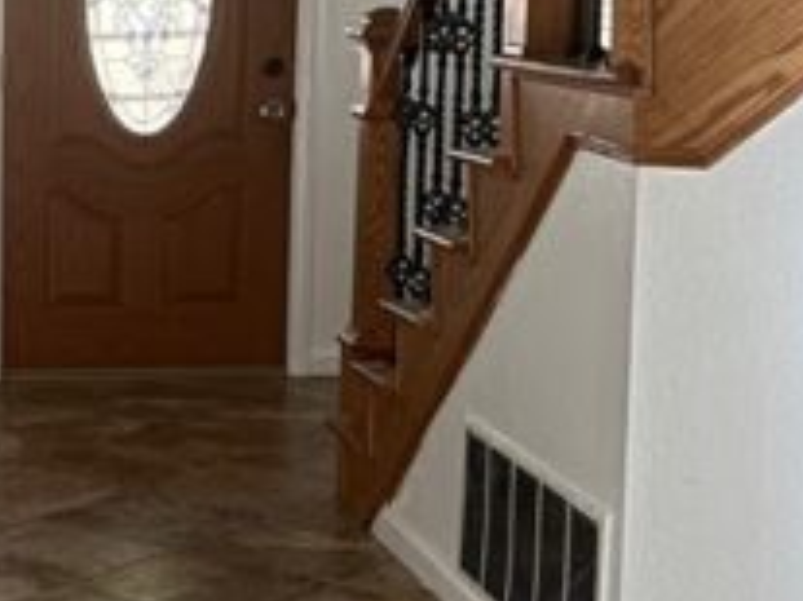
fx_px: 2063
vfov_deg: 16.6
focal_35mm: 89
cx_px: -403
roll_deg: +2.1
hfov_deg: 19.3
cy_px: 364
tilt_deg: -10.7
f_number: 1.78
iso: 320
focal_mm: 6.86
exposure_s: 1/60
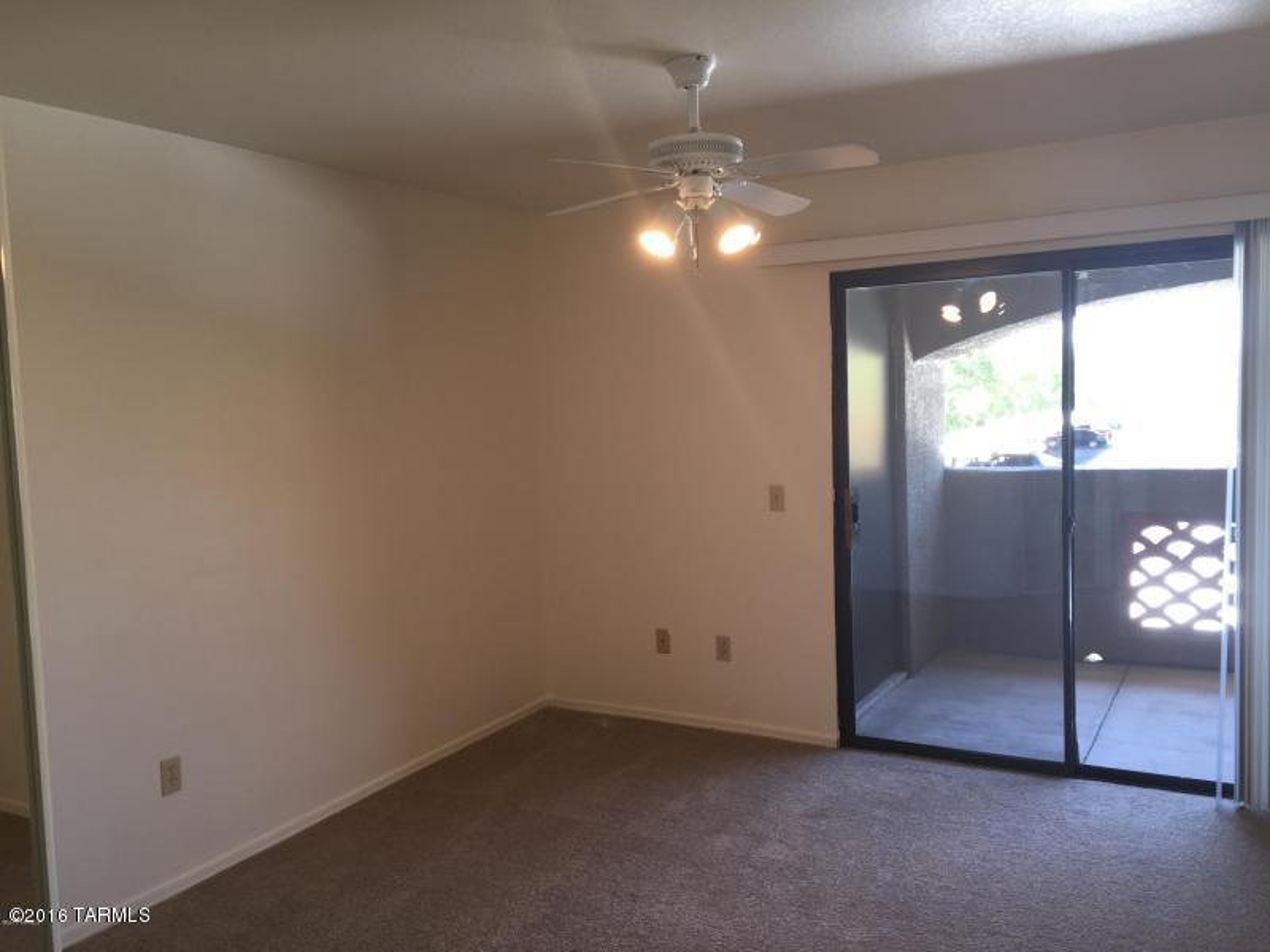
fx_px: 1064
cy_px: 476
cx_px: 635
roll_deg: +2.0
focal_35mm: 29
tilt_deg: -4.6
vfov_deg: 48.2
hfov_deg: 61.7
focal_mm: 4.15
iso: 32
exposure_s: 1/30
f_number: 2.2
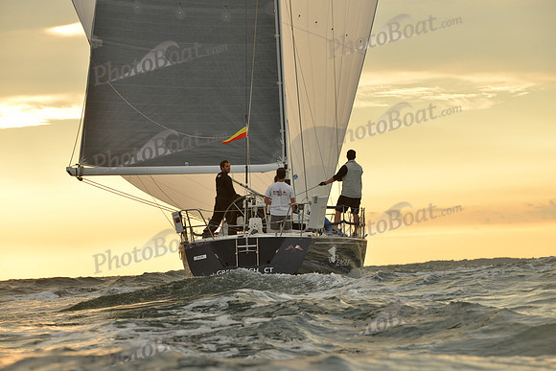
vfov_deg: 10.2
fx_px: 2085
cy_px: 186
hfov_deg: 15.2
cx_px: 278
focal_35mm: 135
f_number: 9
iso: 800
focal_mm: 135
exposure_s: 1/500
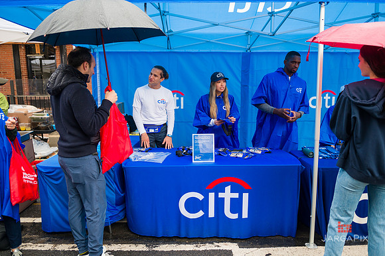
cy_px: 128
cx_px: 192
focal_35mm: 27
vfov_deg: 47.9
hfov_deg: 67.4
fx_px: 289
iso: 400
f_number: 3.2
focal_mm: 27
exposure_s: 1/500
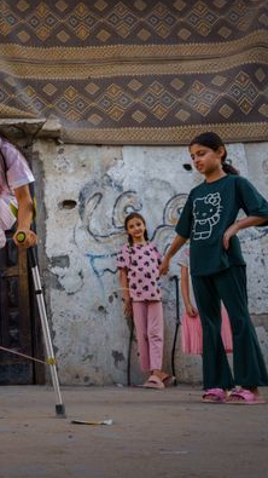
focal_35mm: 41
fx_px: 518
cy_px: 236
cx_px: -21
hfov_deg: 26.8
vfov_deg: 49.4
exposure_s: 1/320
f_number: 6.3
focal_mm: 24
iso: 500
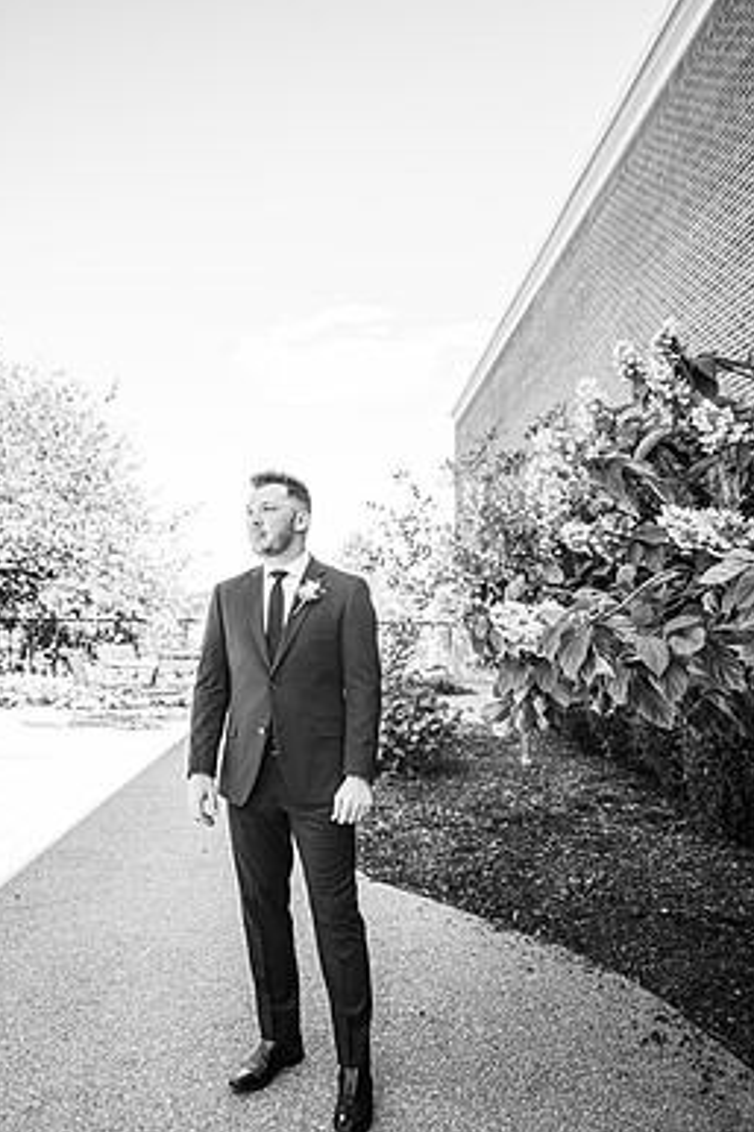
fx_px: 880
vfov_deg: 65.4
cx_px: 329
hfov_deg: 46.3
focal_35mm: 28
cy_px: 598
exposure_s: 1/500
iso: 125
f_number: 2.2
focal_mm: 24
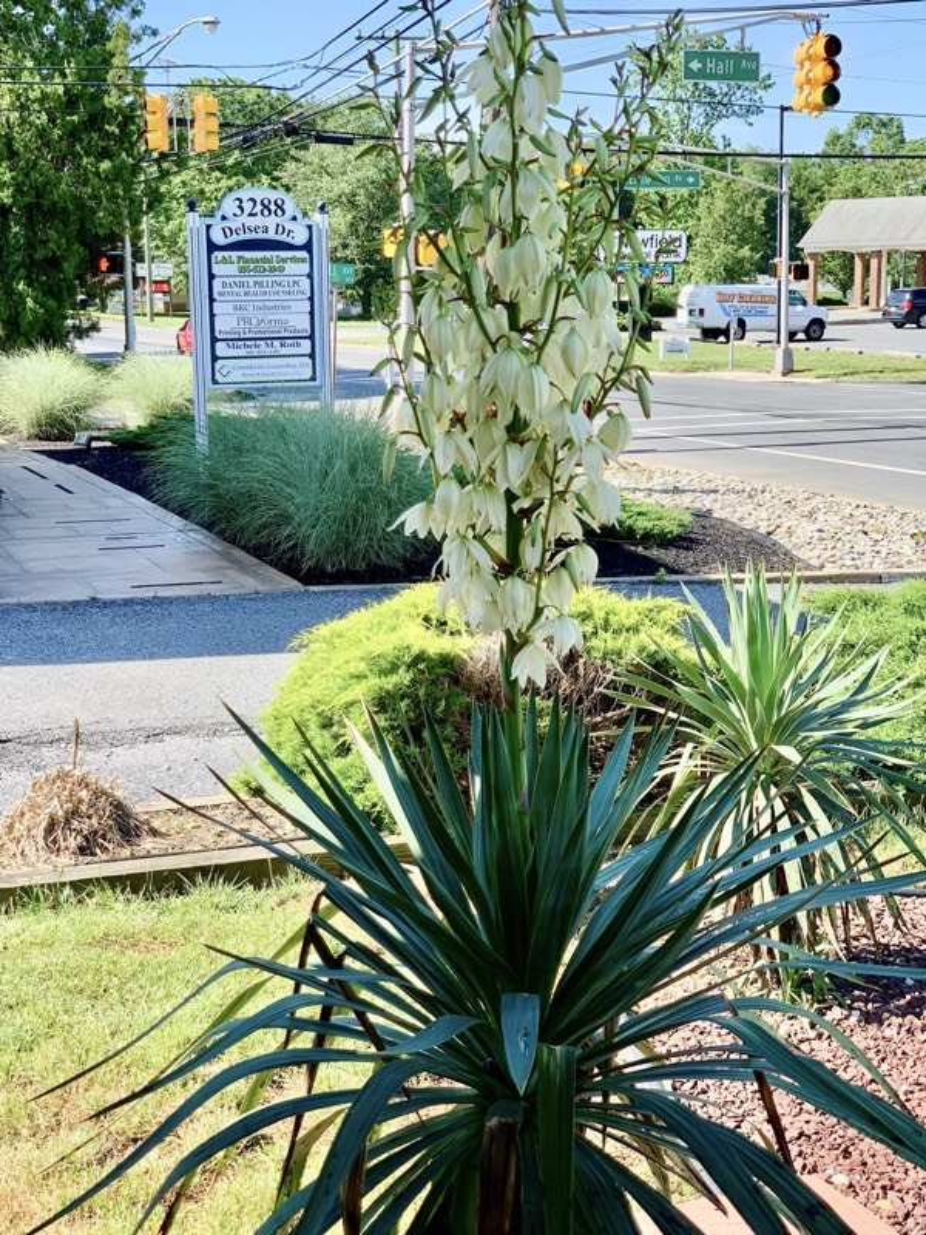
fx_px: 1855
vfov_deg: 36.8
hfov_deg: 28.0
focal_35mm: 52
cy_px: 618
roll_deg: +0.3
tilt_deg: -9.8
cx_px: 463
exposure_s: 1/381
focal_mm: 6
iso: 16
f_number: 2.4
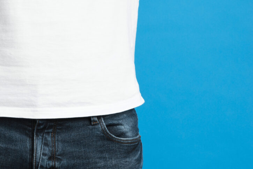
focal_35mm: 300
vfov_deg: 4.5
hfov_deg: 6.7
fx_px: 2109
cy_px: -108
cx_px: -193
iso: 250
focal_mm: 85
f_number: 8
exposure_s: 1/160
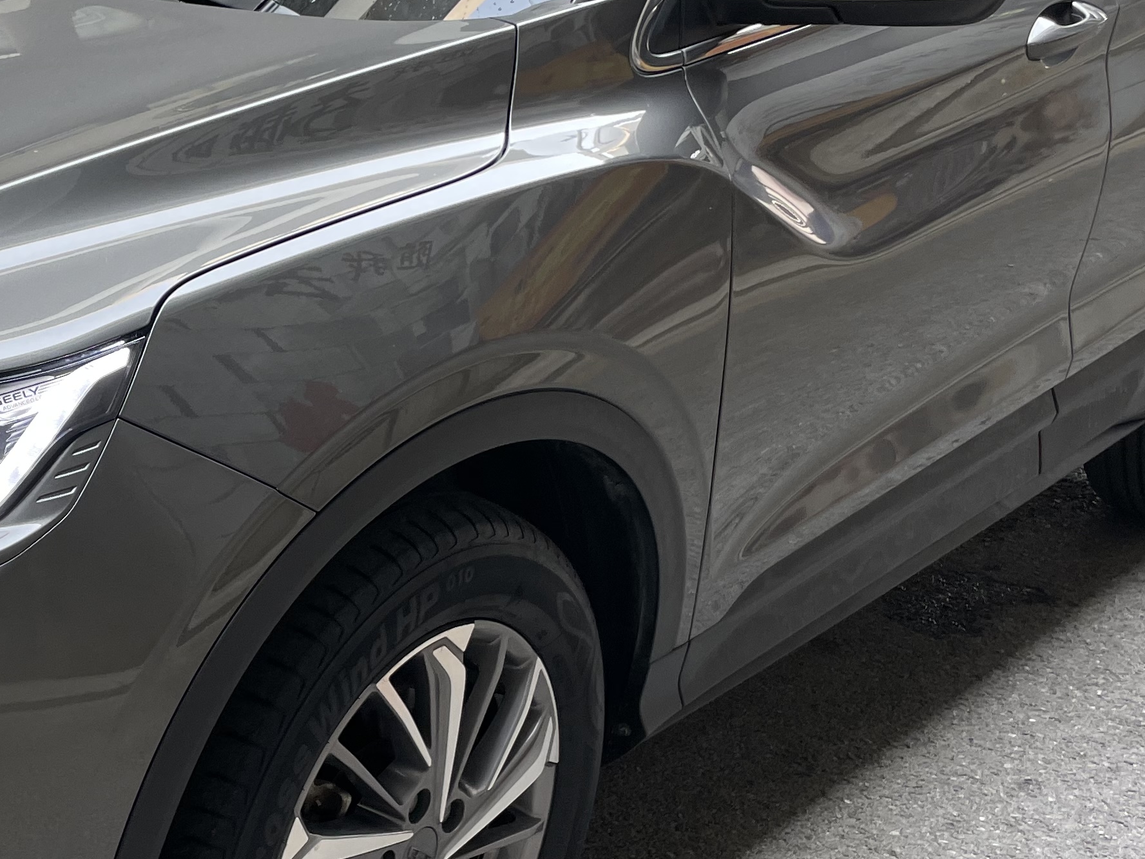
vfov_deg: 24.8
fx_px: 1952
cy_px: 380
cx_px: 149
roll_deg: -1.7
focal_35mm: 59
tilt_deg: -17.6
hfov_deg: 31.4
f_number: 1.6
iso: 64
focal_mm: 4.2
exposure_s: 1/121
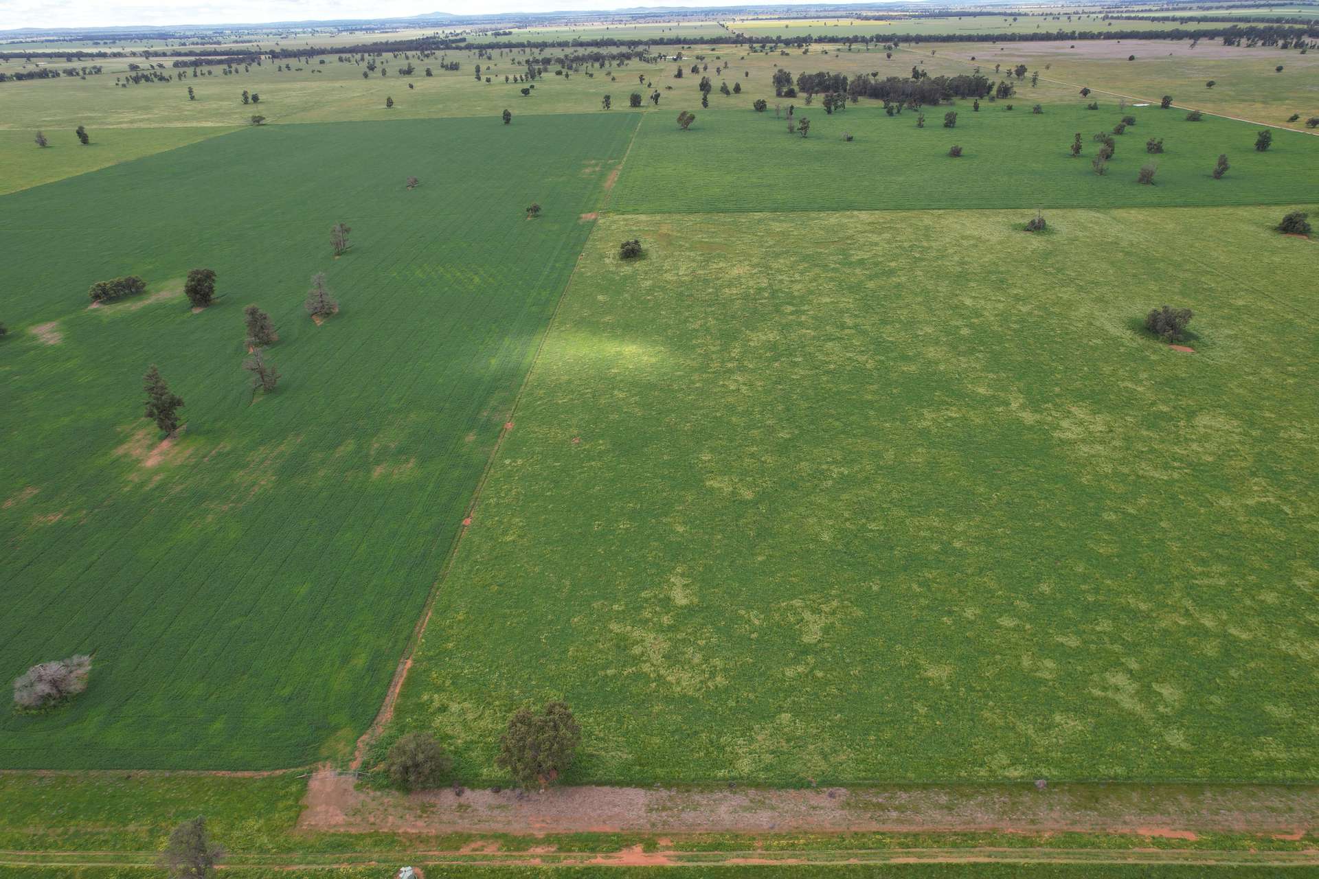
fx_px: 806
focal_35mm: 22
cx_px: 660
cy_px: 440
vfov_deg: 57.2
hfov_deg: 78.6
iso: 100
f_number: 2.8
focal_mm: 8.38
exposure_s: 1/640
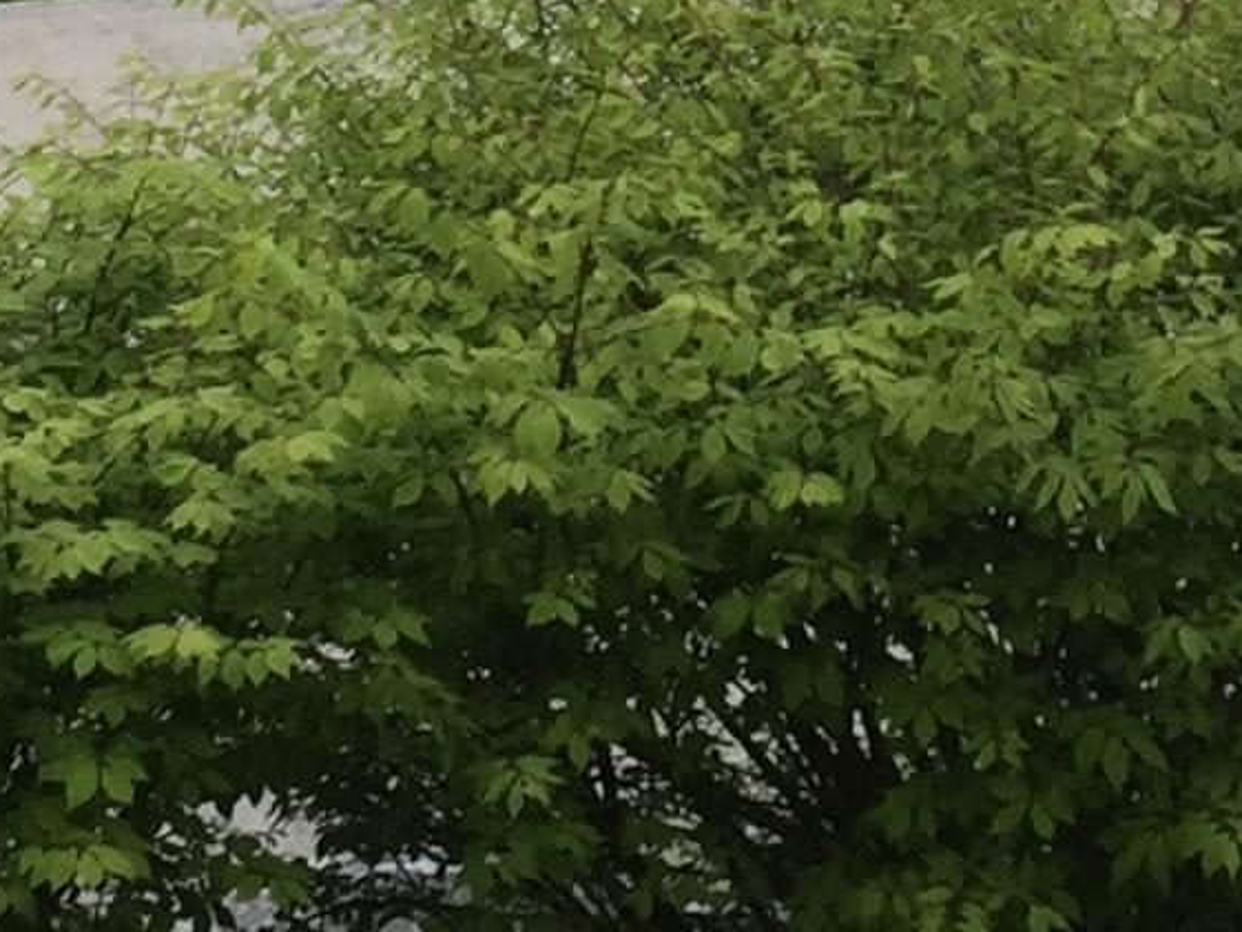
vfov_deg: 8.9
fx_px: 5562
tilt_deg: -11.1
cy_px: -1129
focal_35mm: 155
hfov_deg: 12.7
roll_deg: +0.9
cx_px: 299
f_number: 2.2
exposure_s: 1/120
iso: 32
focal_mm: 4.15
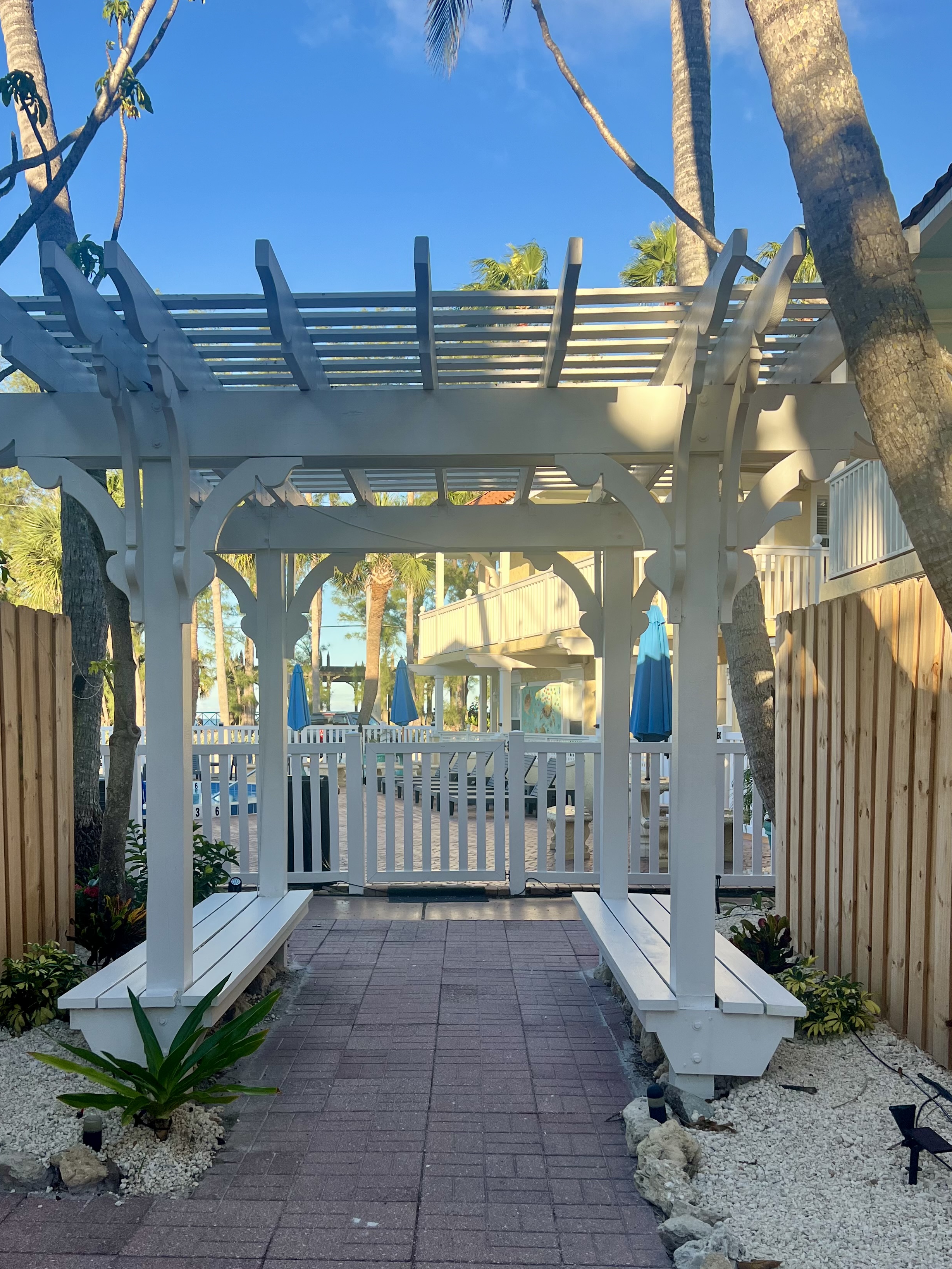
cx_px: 417
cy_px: 756
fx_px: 1173
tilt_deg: -1.3
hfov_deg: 44.1
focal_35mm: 32
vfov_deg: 56.4
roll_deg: -0.1
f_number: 1.5
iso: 50
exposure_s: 1/902
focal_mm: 5.7
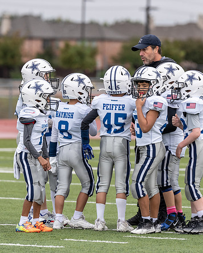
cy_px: 124
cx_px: 116
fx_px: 2889
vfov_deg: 5.0
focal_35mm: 385
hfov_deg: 4.0
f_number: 3.5
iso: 250
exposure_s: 1/1250
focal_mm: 200
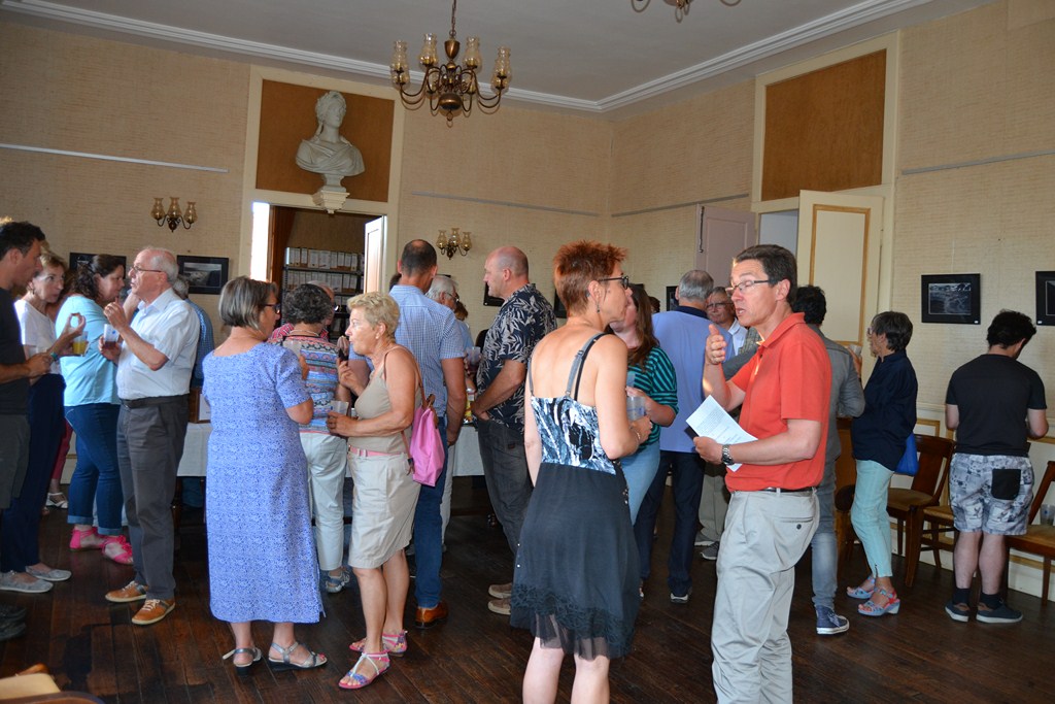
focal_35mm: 27
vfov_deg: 47.9
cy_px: 352
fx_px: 791
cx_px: 528
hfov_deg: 67.4
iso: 500
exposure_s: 1/60
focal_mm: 18
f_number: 3.5
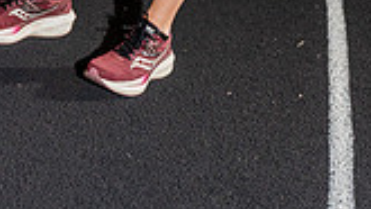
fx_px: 1122
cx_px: 173
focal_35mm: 114
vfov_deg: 9.5
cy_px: -288
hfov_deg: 18.8
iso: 800
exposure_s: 1/250
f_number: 4
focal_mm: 40
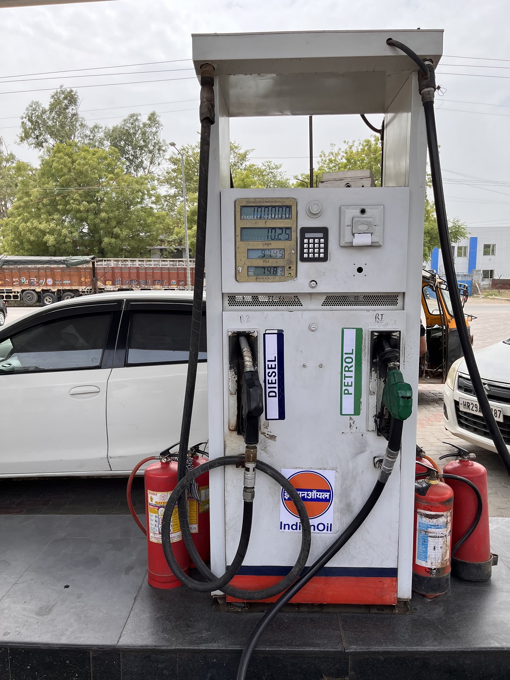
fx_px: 511
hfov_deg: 53.1
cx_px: 255
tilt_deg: -9.0
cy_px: 340
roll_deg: +2.5
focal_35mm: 26
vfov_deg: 67.3
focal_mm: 5.1
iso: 50
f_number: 1.6
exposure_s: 1/1212
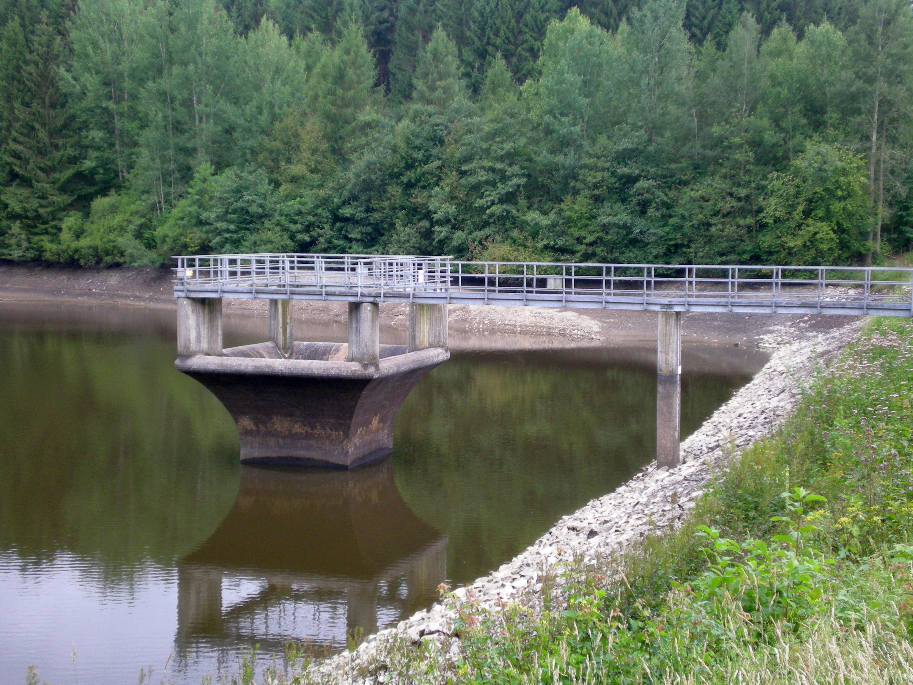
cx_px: 456
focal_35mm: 56
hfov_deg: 34.3
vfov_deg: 26.1
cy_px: 342
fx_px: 1477
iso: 131
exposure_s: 1/59
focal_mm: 9.3
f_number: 3.9
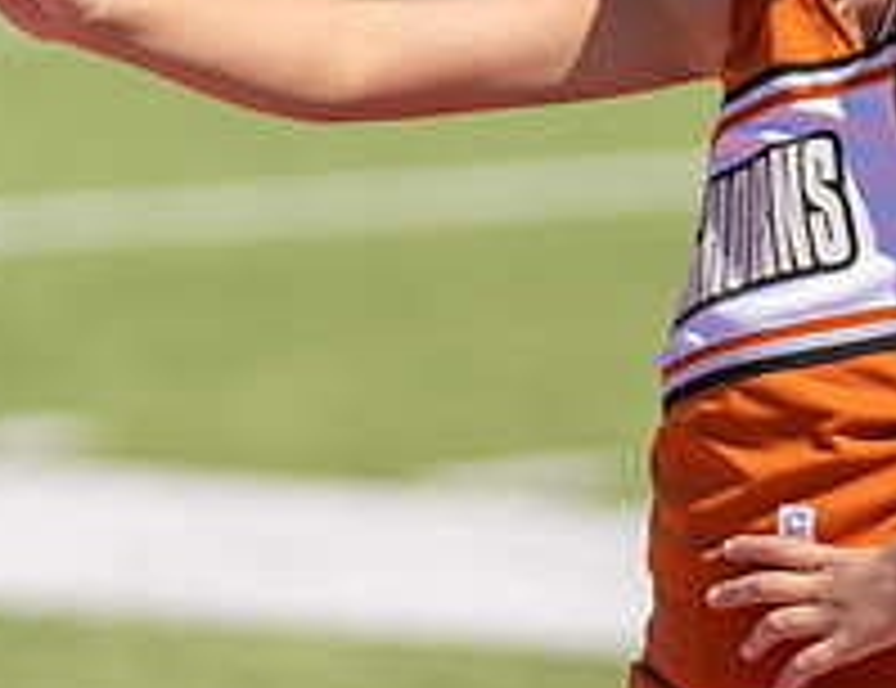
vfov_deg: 3.1
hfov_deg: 4.0
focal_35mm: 495
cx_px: 895
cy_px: 24
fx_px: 12929
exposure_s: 1/2000
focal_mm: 135
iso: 100
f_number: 2.8
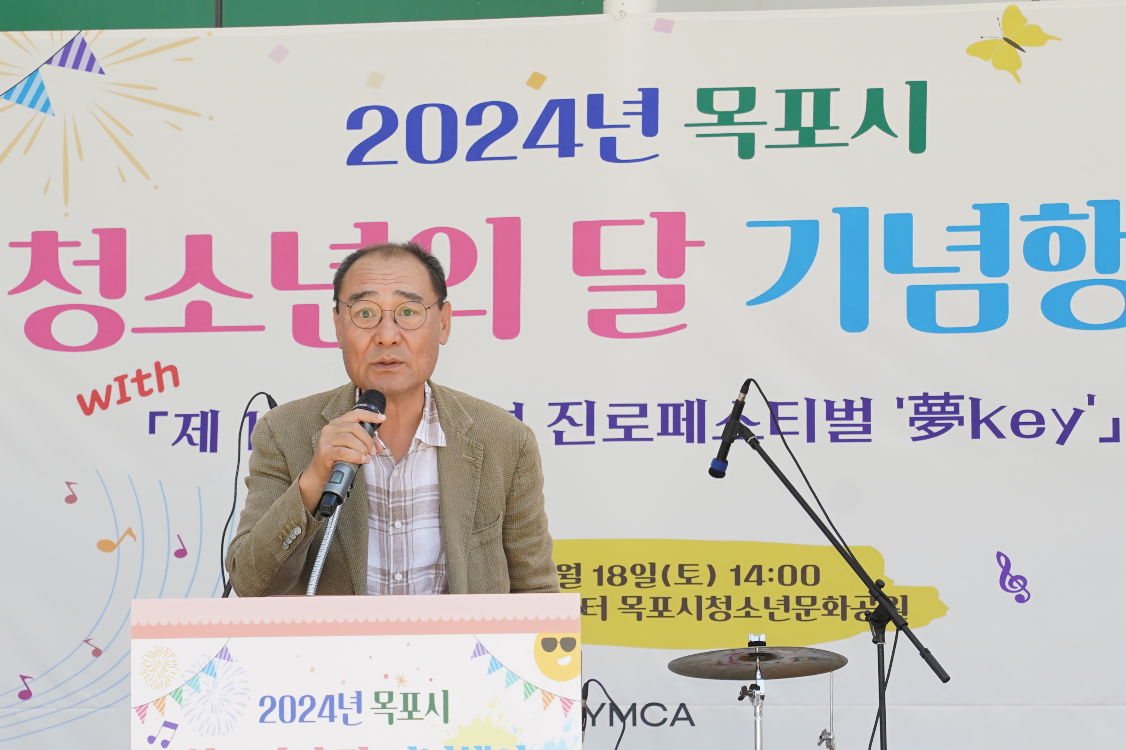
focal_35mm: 139
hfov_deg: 14.8
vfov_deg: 9.8
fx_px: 4347
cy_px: 620
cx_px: 450
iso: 160
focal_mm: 70
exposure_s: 1/250
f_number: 5.6
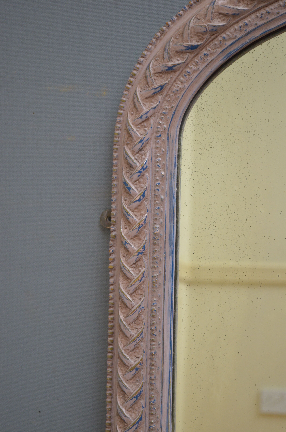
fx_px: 862
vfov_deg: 28.1
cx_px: 143
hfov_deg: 18.8
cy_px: 216
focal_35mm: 72
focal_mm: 48
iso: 1250
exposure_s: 1/125
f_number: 5.6
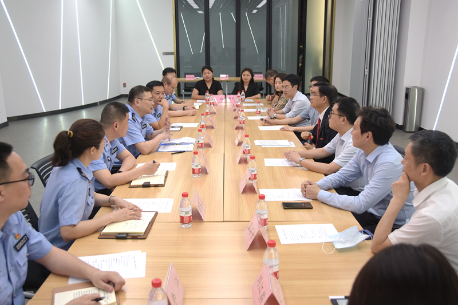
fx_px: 420
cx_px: 229
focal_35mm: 33
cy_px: 152
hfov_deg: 57.2
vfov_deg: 40.0
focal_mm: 22
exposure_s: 1/60
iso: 160
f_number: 3.8
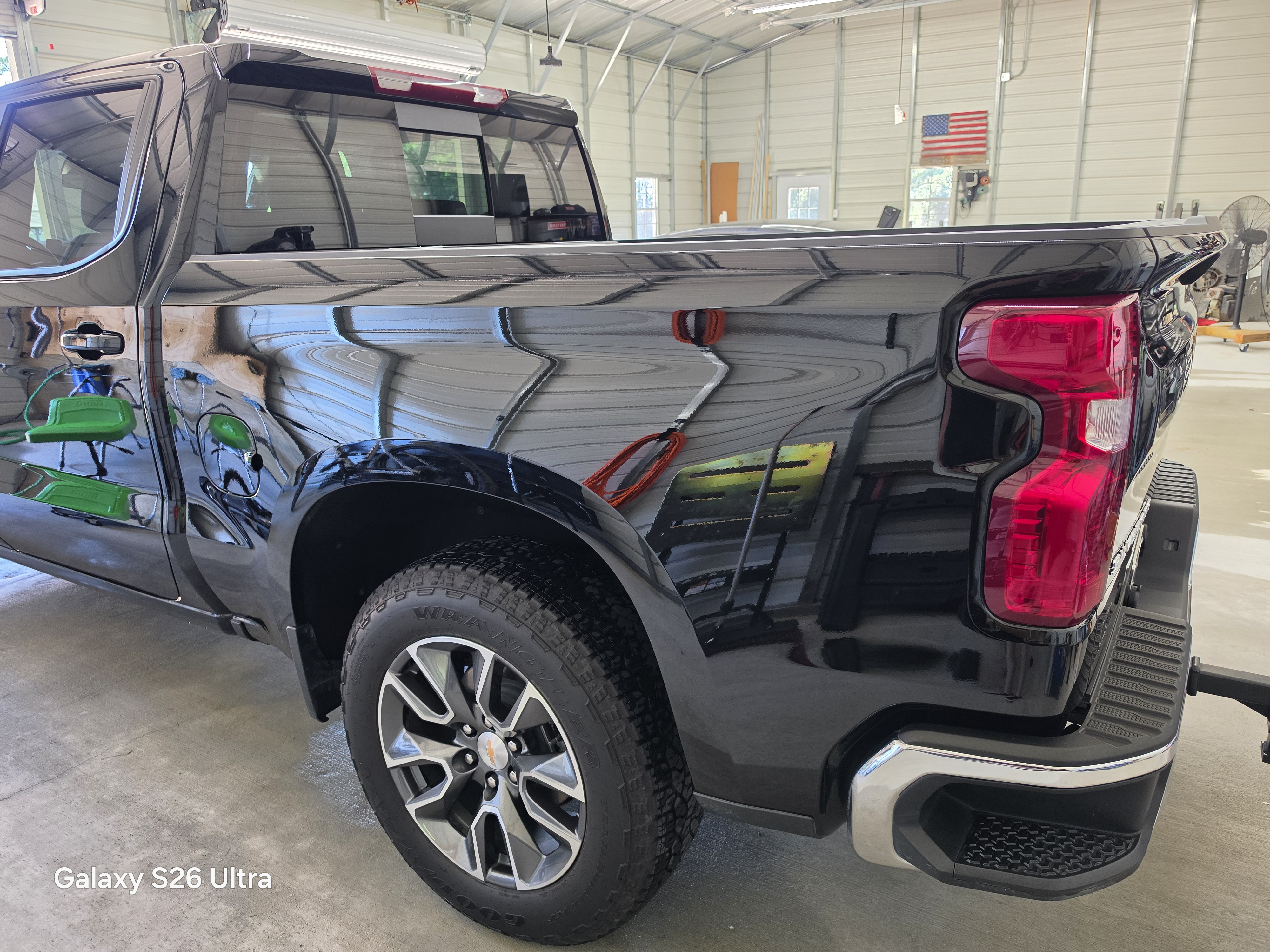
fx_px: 844
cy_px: 476
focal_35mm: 23
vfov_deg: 58.9
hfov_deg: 73.9
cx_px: 635
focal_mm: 6.5
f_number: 1.4
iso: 125
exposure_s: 1/120
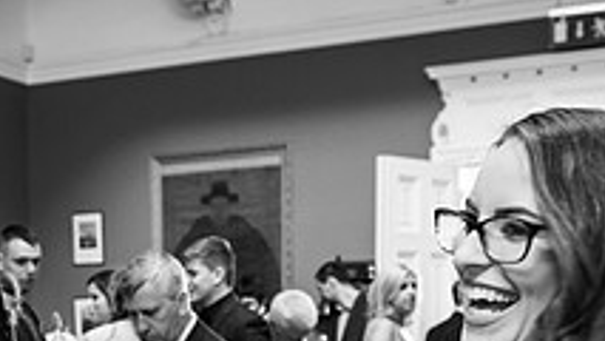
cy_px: 411
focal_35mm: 69
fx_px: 1107
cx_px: 65
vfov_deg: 16.7
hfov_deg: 29.4
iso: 1250
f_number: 2
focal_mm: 16
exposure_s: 1/160
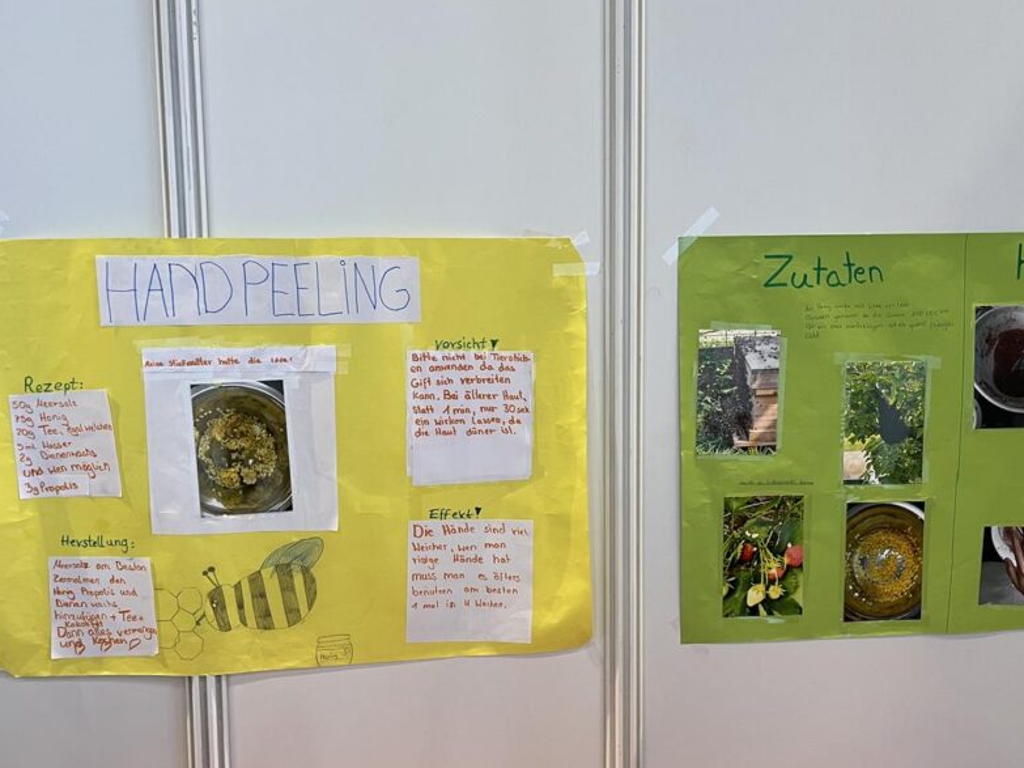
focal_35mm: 34
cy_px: 434
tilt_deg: -8.2
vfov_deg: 41.7
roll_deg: +0.1
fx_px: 1006
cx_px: 557
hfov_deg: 53.9
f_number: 1.6
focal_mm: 5.1
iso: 80
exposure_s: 1/50
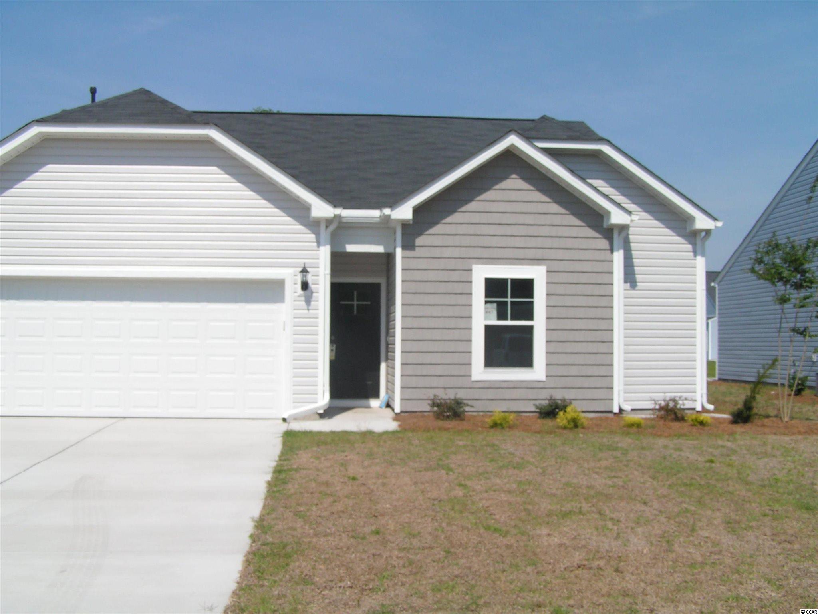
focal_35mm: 38
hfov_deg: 49.0
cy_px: 307
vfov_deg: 37.7
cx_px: 409
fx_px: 898
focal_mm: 6.3
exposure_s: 1/1000
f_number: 5
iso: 50
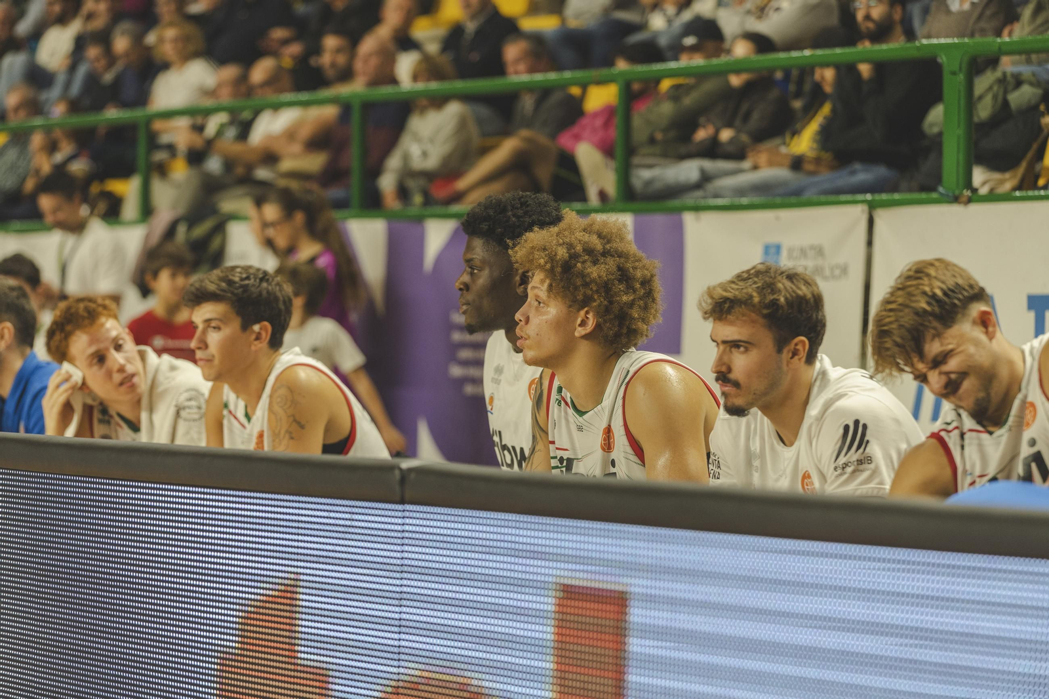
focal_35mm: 135
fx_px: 3933
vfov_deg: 10.2
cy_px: 350
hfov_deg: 15.2
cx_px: 524
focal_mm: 135
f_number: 3.5
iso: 800
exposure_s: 1/320
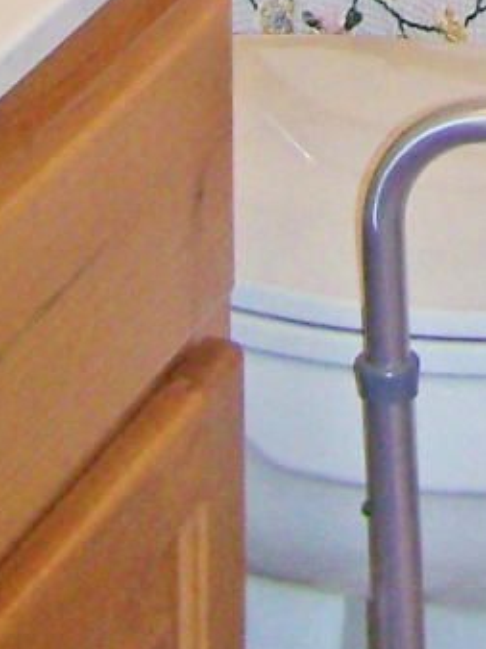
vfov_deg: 7.9
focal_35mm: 225
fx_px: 4217
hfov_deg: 6.5
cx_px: 720
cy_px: -1102
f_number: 2.8
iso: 80
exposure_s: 1/60
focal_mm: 6.3
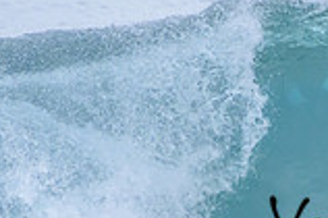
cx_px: 484
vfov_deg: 0.4
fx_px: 31792
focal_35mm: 3493
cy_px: 211
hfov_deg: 0.6
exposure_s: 1/2000
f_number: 11
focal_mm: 950
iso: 2800
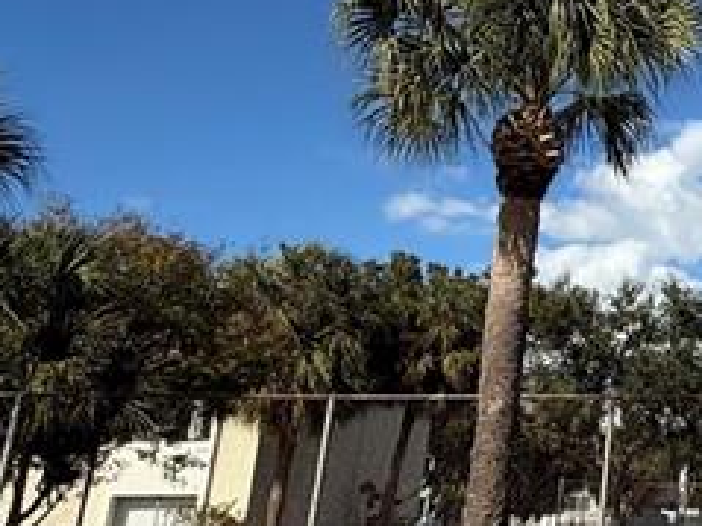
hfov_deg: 23.9
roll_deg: +0.1
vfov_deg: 24.3
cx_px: 1104
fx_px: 1216
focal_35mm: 60
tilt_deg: +16.9
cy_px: 188
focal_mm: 2.22
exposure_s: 1/3125
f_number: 2.2
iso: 50
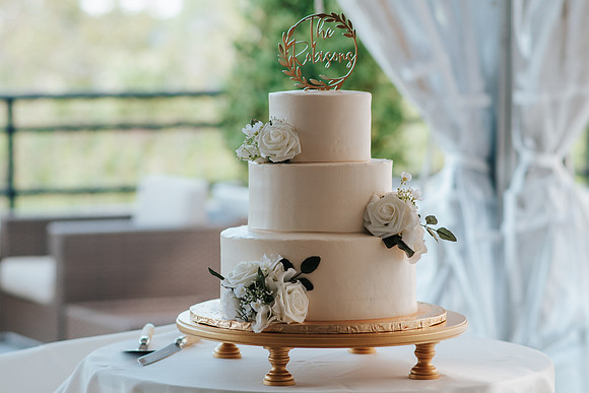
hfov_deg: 15.4
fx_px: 2175
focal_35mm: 133
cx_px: 294
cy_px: 196
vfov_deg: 10.3
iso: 200
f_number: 2.8
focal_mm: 85
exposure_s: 1/500
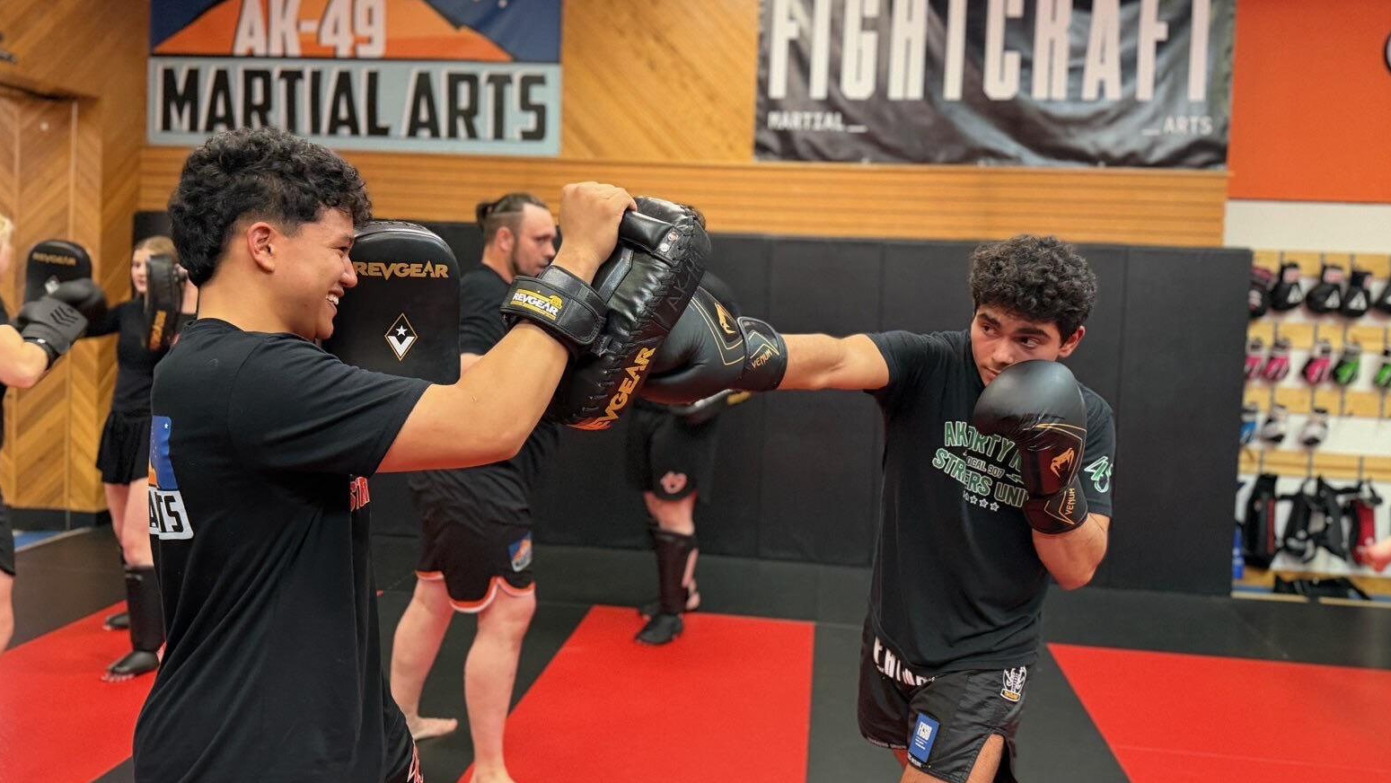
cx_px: 714
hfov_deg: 69.8
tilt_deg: -0.9
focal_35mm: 27
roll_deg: -1.9
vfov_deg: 42.8
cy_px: 338
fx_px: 996
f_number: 1.78
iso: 640
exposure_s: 1/60
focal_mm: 6.76
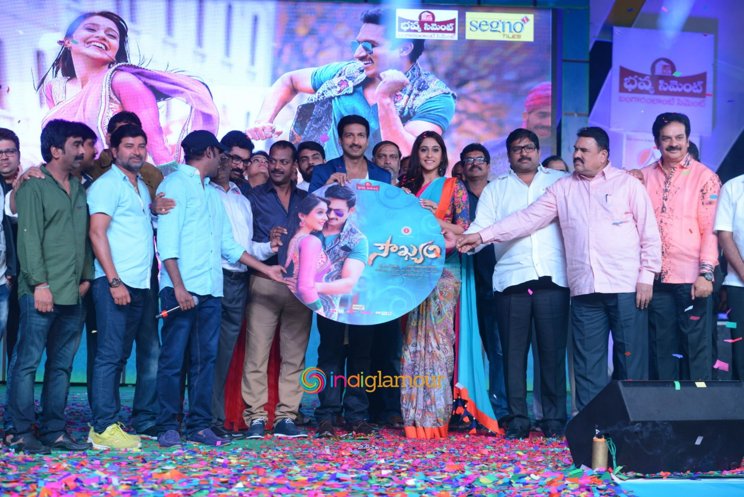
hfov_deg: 28.8
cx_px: 372
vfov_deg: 19.5
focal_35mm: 70
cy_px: 248
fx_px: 1447
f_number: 7.1
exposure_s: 1/160
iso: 800
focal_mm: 70
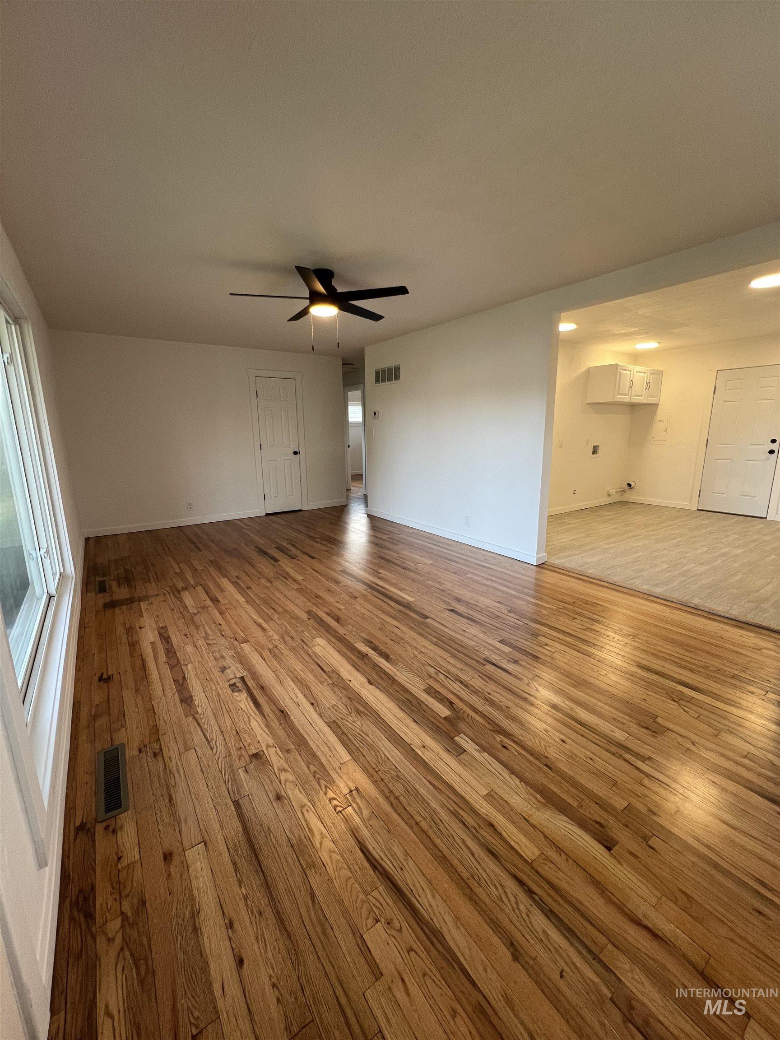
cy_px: 520
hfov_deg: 89.9
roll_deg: +0.4
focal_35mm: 13
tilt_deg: -11.9
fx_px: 391
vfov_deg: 106.2
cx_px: 390
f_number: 1.8
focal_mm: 1.57
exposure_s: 1/120
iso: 125
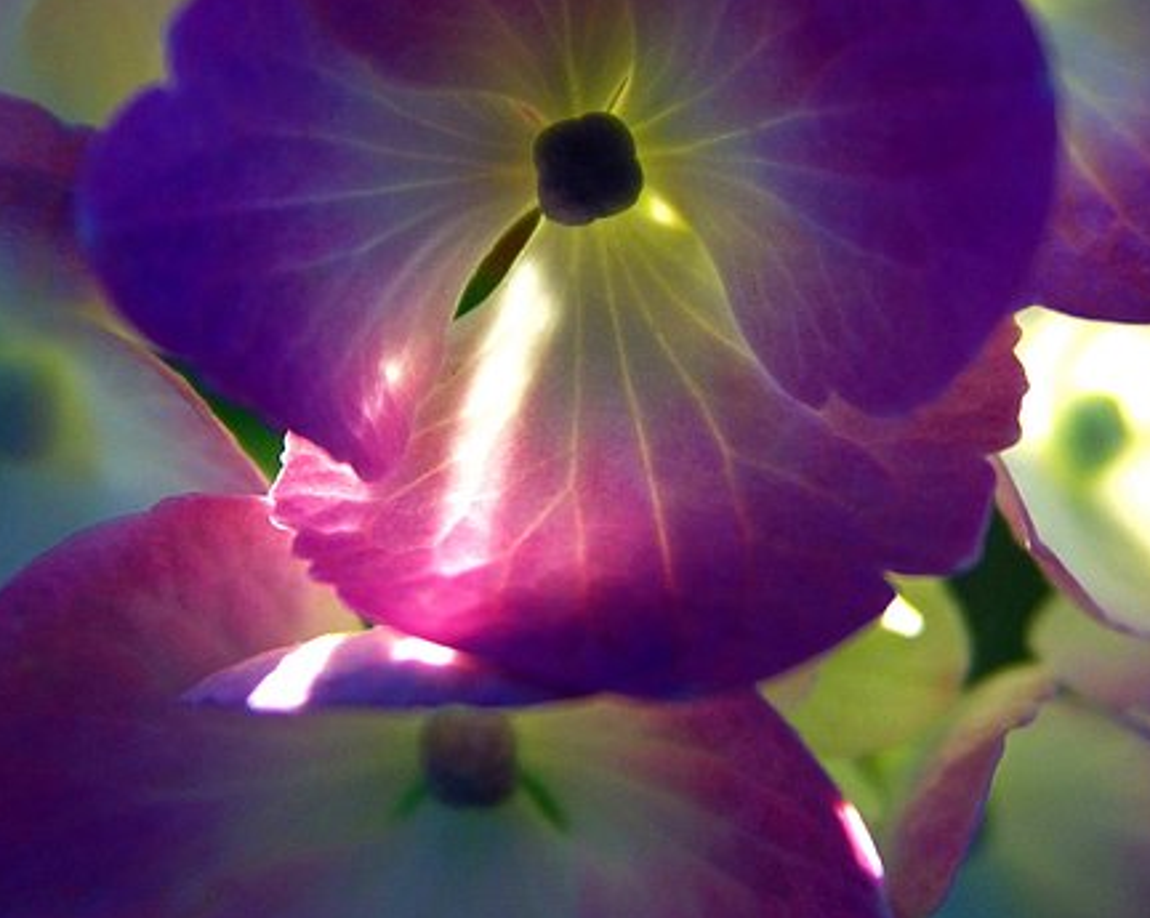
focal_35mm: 234
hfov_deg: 8.3
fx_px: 7959
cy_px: 350
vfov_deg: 6.6
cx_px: 543
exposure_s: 1/100
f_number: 5
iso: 200
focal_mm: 70
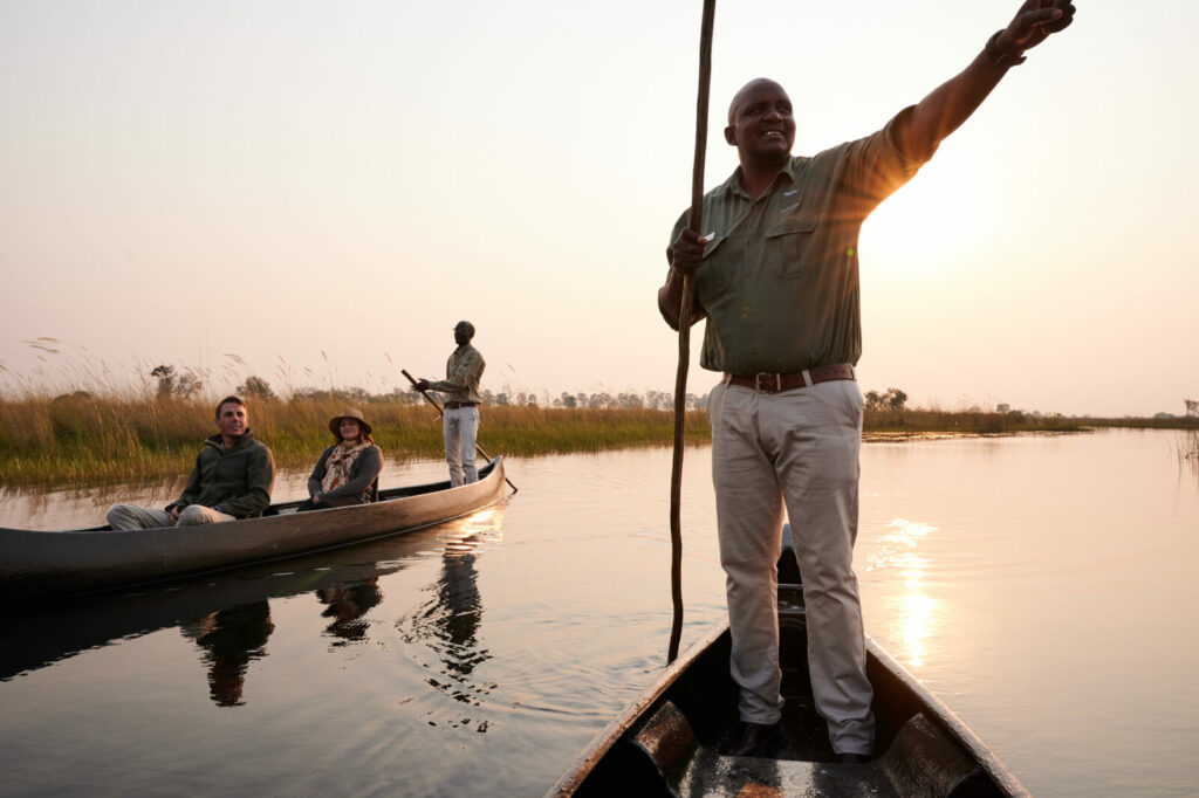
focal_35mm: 24
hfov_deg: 73.8
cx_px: 600
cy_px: 399
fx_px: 799
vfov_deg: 53.1
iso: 640
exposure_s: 1/320
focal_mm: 24
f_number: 10
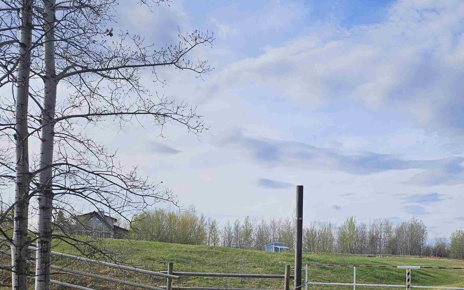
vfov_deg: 33.2
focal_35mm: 37
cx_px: 324
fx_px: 468
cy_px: 243
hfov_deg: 51.4
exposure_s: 1/1623
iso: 25
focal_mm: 5.4
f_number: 1.8
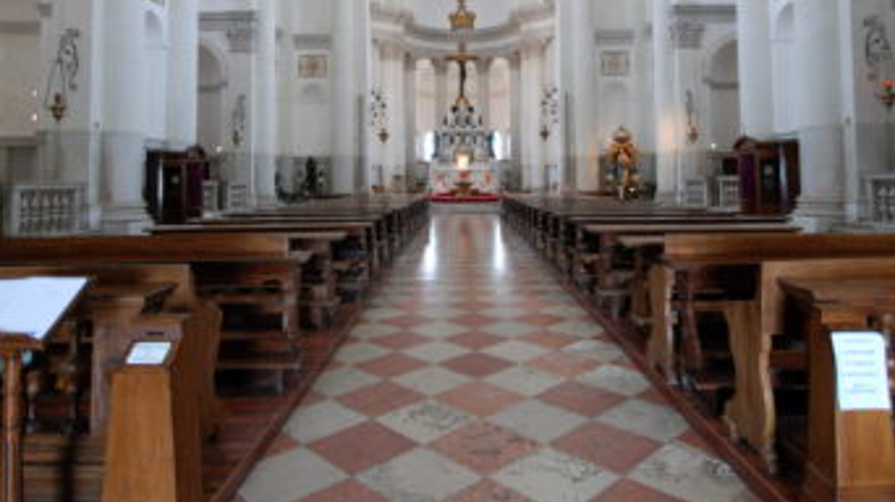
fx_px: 546
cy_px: 142
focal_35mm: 23
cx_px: 440
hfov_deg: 78.7
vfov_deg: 48.1
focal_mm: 10
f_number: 3.5
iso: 800
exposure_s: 1/25
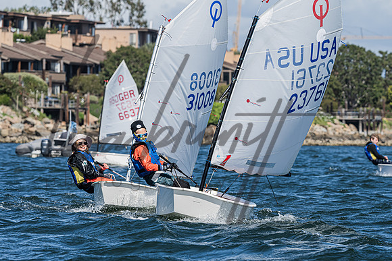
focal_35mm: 278
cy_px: 164
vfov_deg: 4.9
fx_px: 3030
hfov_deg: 7.4
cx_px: 177
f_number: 8
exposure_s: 1/1000
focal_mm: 210
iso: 320
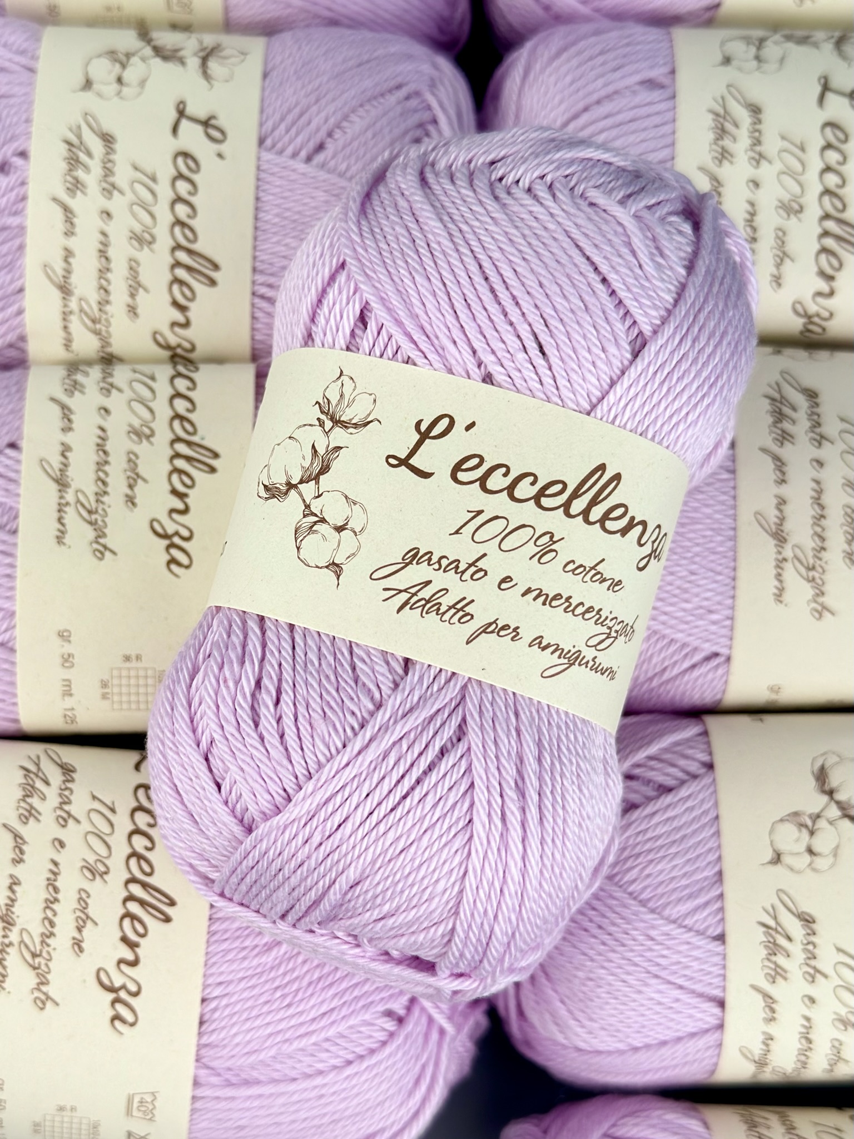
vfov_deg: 71.6
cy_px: 570
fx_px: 789
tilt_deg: -81.5
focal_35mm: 24
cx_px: 427
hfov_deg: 56.8
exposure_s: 1/1623
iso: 64
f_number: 1.78
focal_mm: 6.76
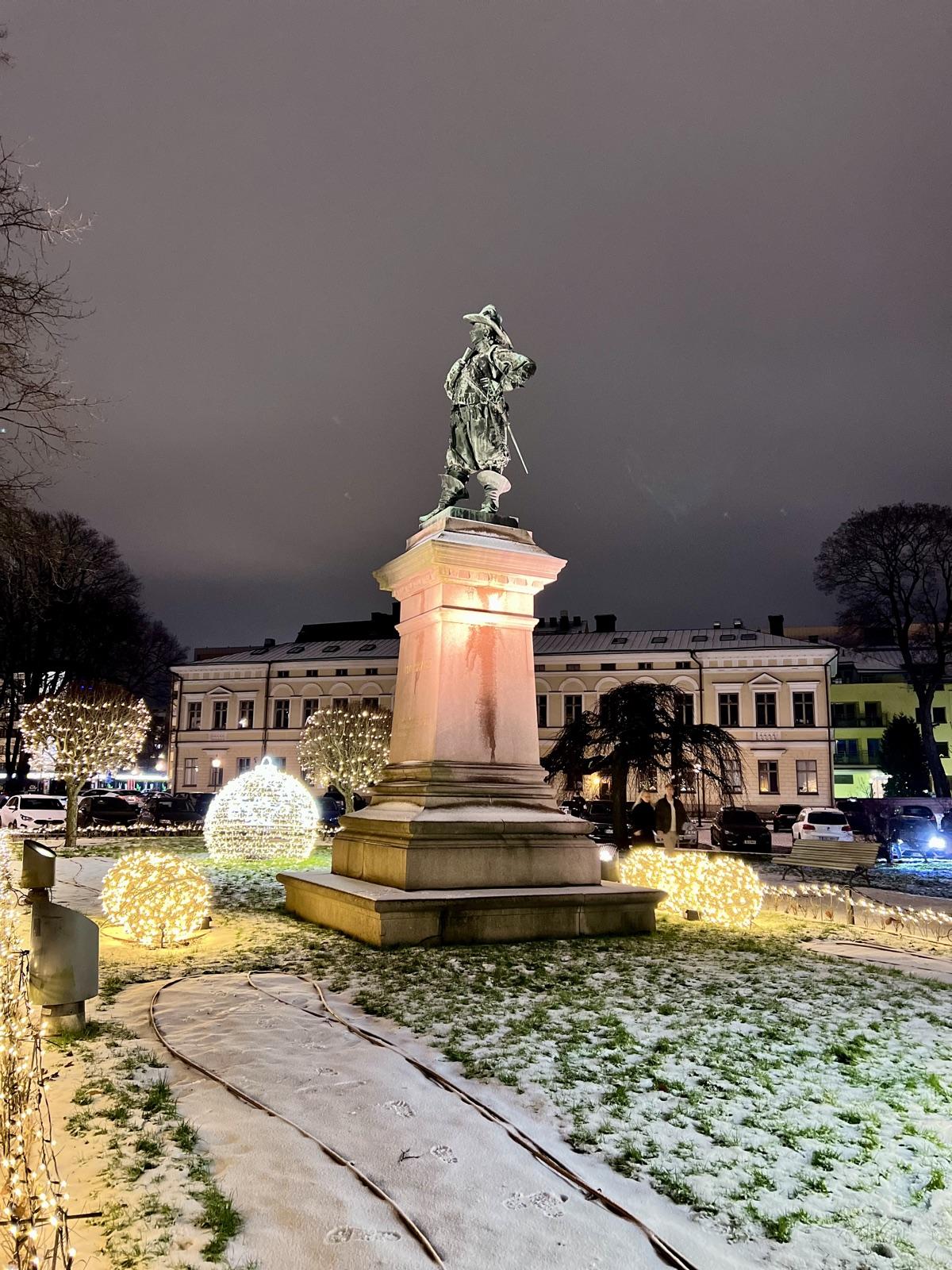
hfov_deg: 53.1
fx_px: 953
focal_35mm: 26
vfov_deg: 67.3
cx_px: 476
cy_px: 635
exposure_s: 1/25
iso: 640
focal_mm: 5.7
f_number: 1.5
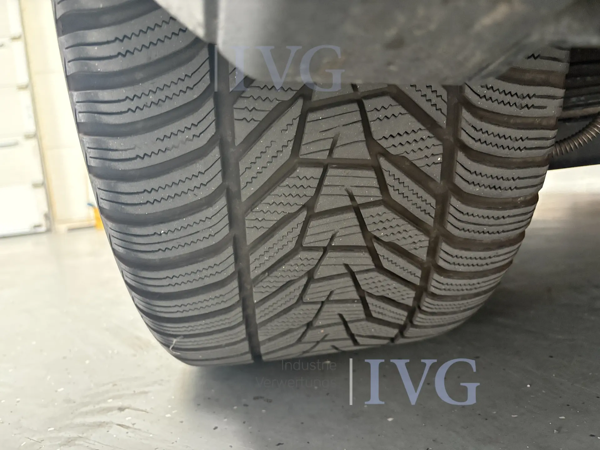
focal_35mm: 26
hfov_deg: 67.3
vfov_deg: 53.1
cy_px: 225
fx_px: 451
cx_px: 300
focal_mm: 5.96
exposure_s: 1/36
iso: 640
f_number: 1.6
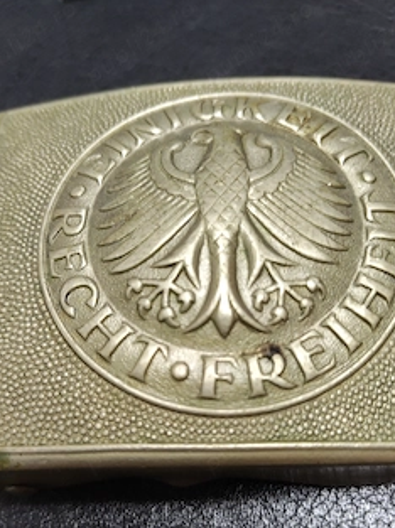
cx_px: 199
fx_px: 488
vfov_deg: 56.2
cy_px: 329
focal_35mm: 32
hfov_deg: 44.1
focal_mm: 4.15
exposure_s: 1/33.3
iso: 303
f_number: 1.8
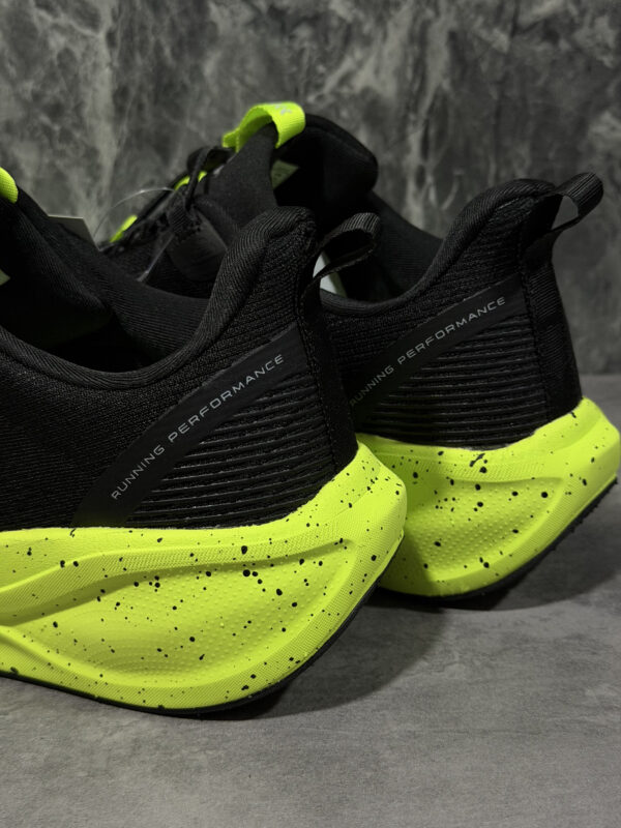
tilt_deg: -20.7
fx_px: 1148
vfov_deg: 39.7
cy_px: 414
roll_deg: +2.2
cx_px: 310
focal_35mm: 48
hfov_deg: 30.3
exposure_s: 1/40
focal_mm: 6.76
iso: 250
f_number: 1.78
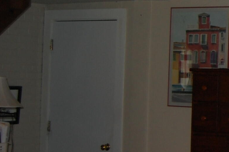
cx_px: 433
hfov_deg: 16.1
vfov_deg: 13.1
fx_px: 661
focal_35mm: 104
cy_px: 79
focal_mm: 18
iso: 400
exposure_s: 1/60
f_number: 3.5
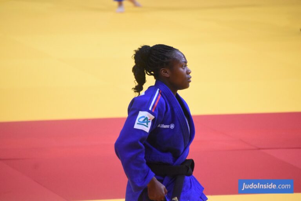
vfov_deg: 3.8
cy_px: 100
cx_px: 150
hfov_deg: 5.7
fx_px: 3010
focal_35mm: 360
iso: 6400
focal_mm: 240
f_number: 7.1
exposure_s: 1/500
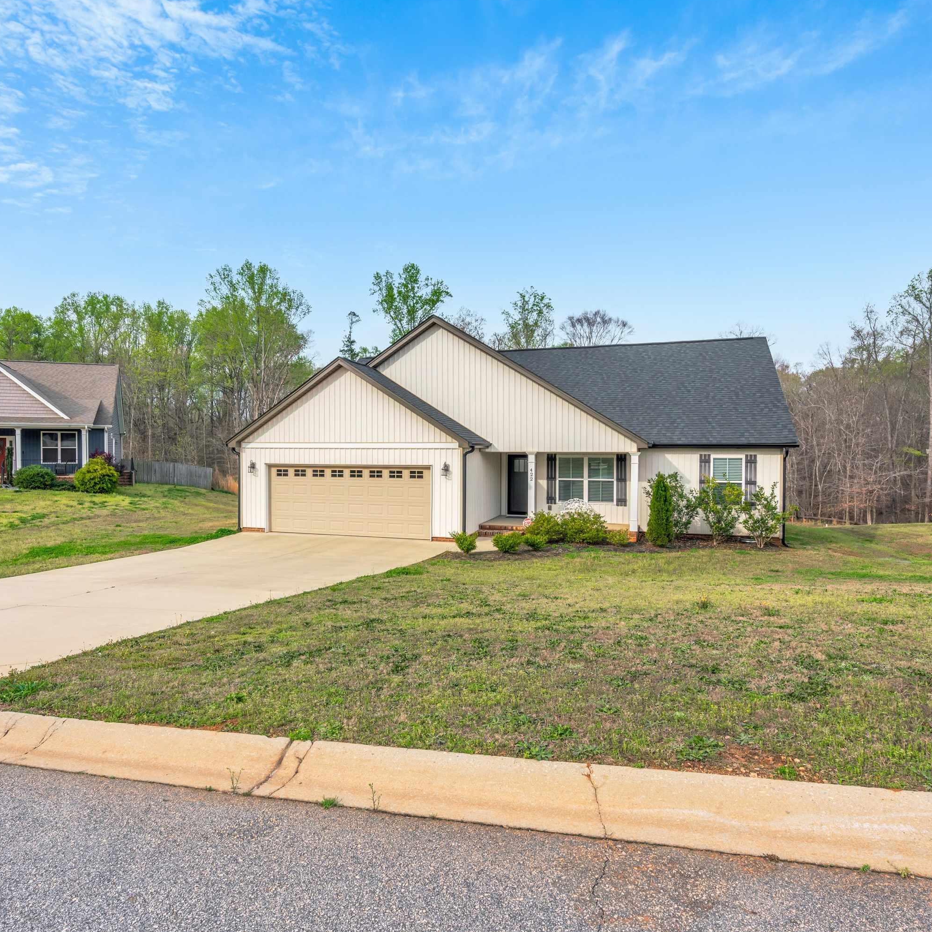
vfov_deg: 72.1
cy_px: 473
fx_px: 640
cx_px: 431
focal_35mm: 21
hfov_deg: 72.0
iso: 320
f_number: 9
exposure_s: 1/400
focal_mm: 16
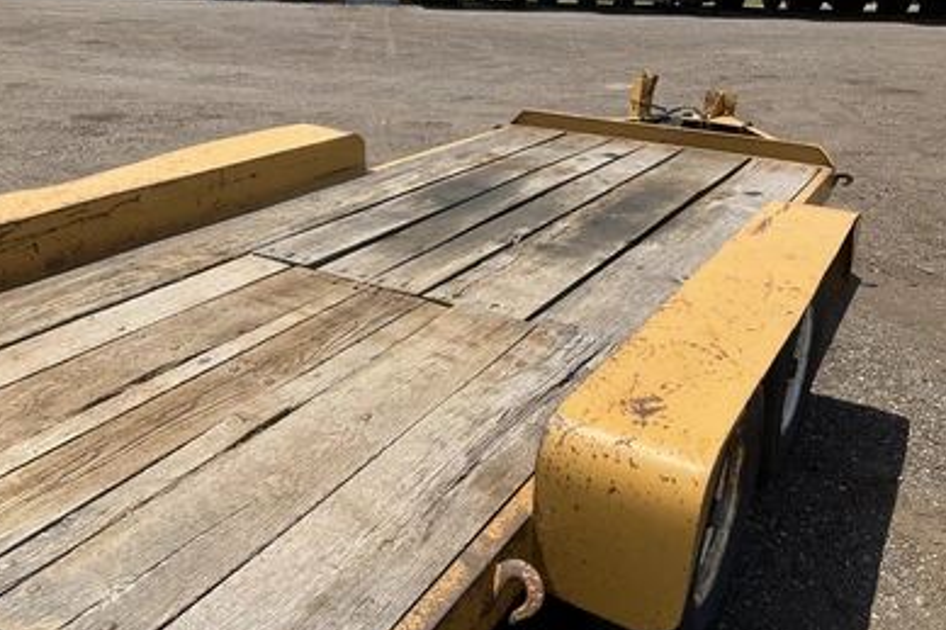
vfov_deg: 42.3
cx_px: 469
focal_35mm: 31
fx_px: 814
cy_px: 294
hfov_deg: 60.3
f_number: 1.8
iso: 25
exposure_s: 1/2058
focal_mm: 3
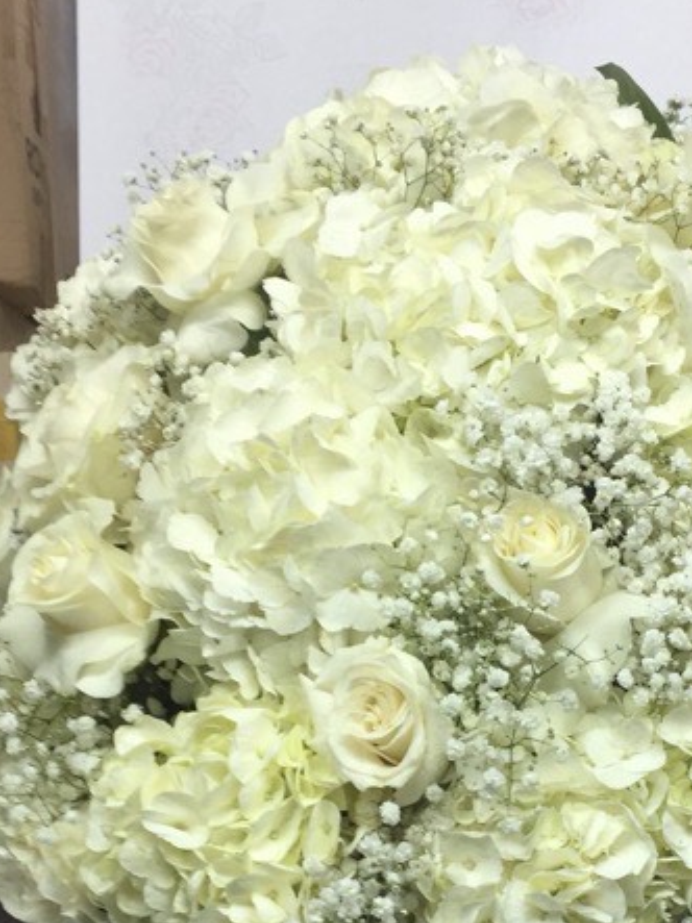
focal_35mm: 72
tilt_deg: -6.3
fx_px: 1920
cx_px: 545
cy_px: 852
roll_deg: +0.9
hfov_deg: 20.2
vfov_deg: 26.1
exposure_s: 1/30
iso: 40
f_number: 2.2
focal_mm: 4.15
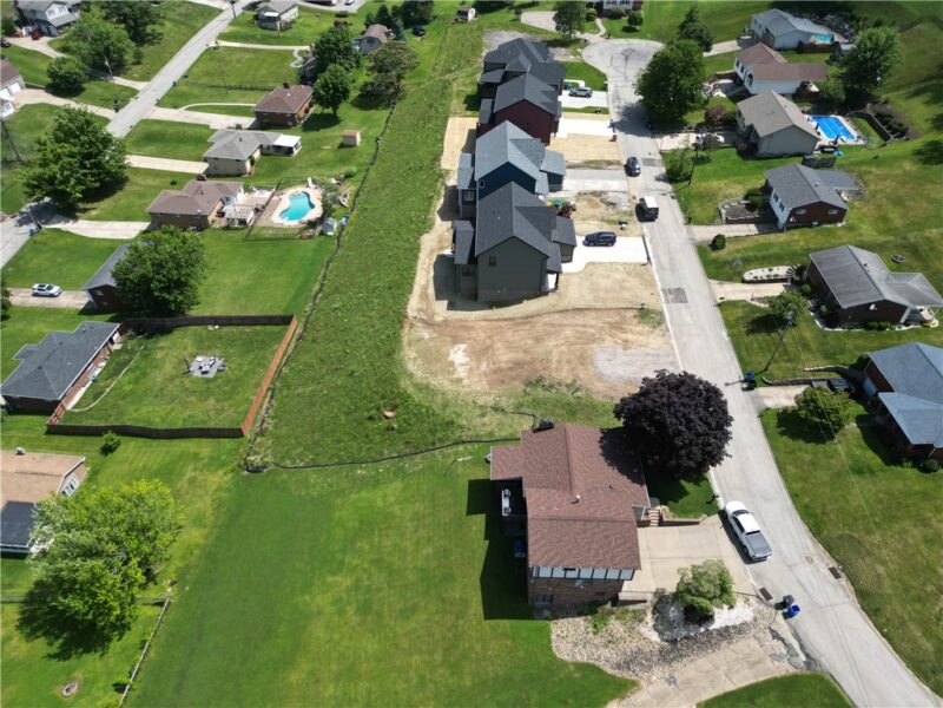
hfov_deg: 71.6
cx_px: 472
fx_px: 654
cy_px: 354
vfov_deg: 56.8
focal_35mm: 24
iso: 110
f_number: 1.7
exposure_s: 1/2000
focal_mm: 6.72
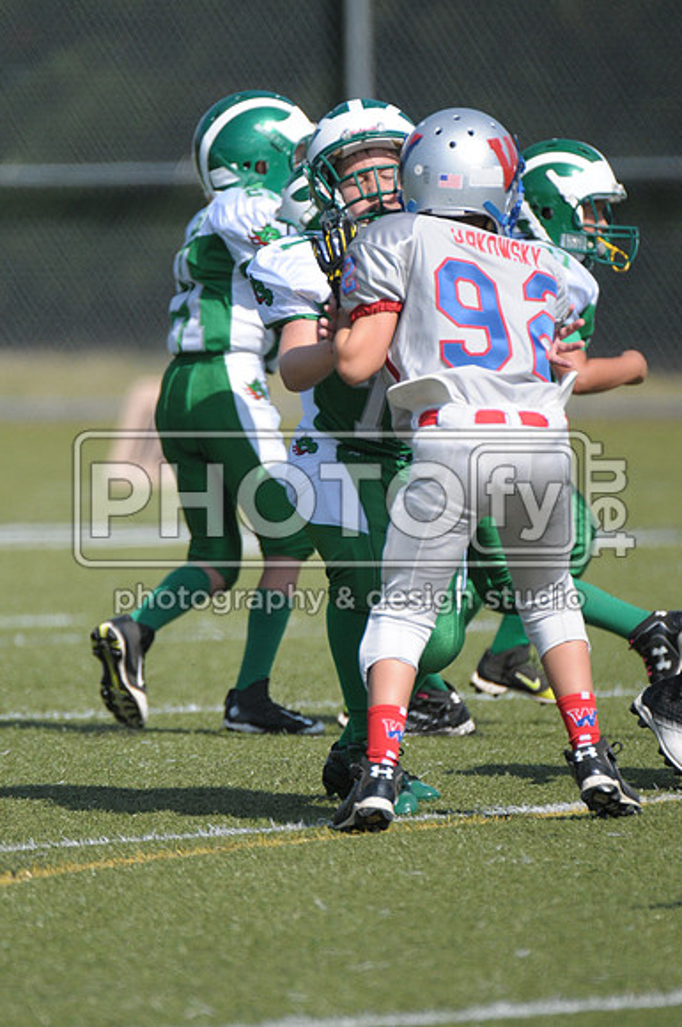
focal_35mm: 600
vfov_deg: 3.4
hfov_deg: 2.3
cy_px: 514
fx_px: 17100
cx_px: 341
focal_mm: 400
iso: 640
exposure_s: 1/4000
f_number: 4
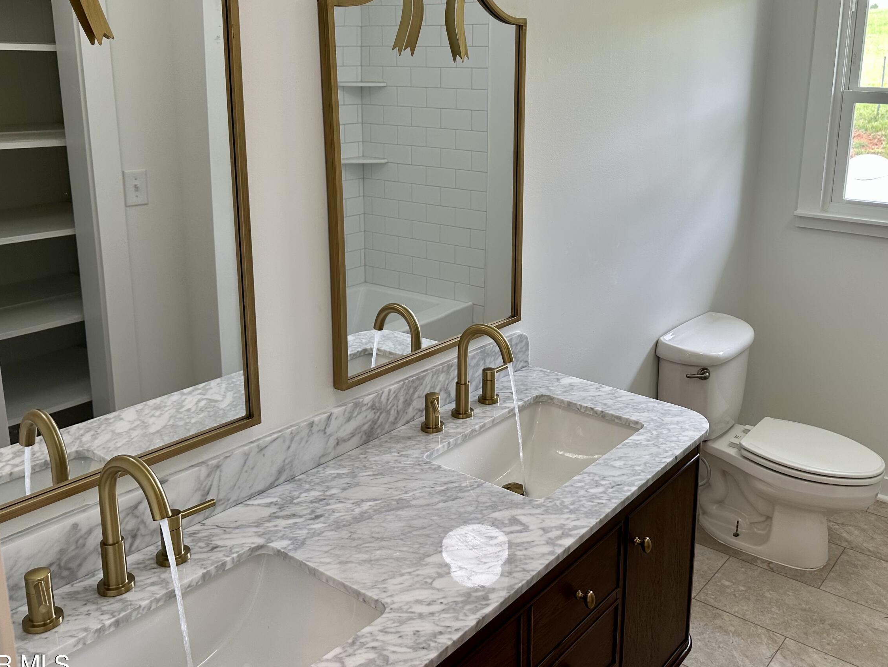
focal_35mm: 32
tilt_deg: -13.8
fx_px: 821
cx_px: 553
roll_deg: -1.4
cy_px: 261
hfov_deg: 56.2
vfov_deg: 43.9
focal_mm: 6.86
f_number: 1.78
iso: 100
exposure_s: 1/120
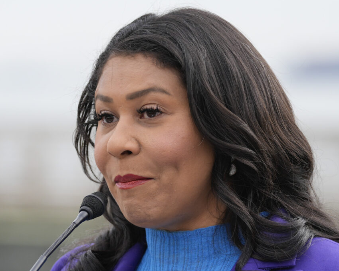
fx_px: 3862
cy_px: 297
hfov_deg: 5.0
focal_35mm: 385
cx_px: 70
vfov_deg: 4.0
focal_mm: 136
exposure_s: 1/2500
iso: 250
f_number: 2.8
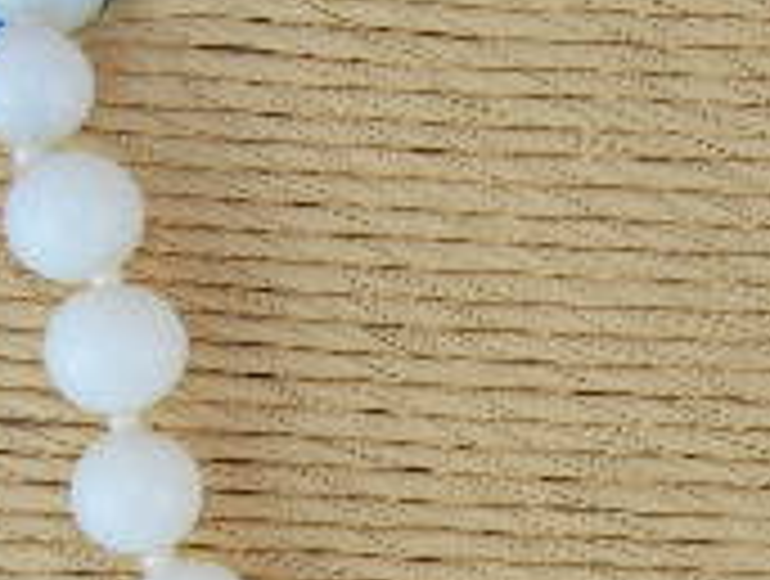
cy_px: 423
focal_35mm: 127
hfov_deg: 14.9
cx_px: 946
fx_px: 2831
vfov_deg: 11.7
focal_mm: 6.2
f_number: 3.6
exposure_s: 1/31.8
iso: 200
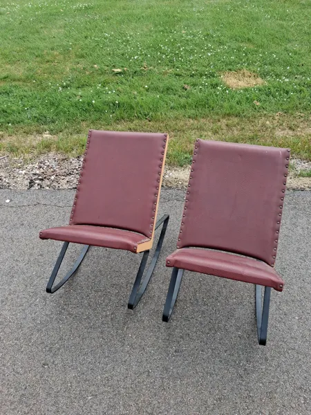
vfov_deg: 65.3
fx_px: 323
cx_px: 156
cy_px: 208
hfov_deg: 51.4
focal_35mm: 27
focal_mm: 4
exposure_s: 1/132
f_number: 1.8
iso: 25
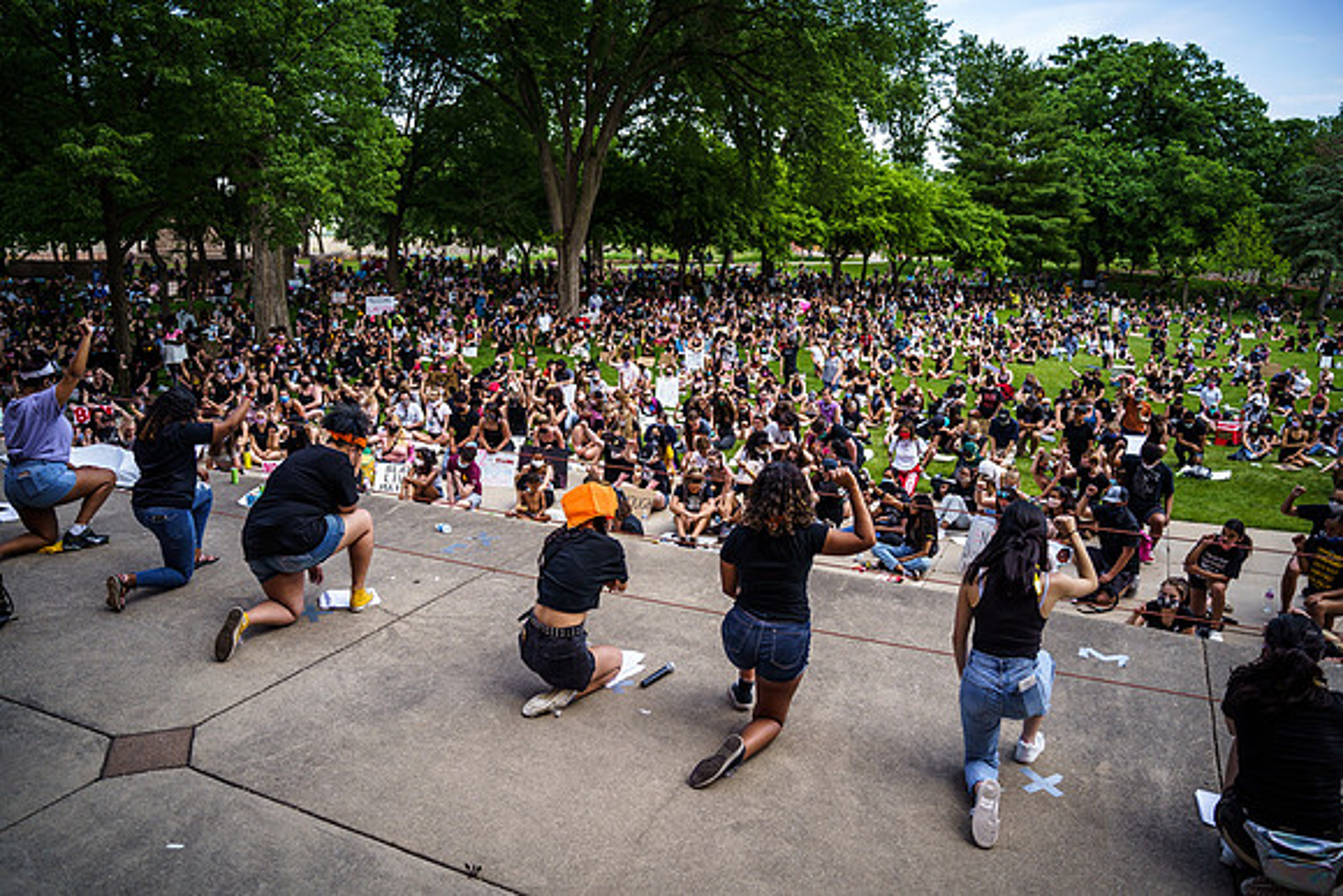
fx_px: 907
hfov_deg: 73.0
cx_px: 672
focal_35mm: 24
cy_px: 448
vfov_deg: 52.6
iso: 200
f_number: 2.8
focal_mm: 24
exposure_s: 1/1000
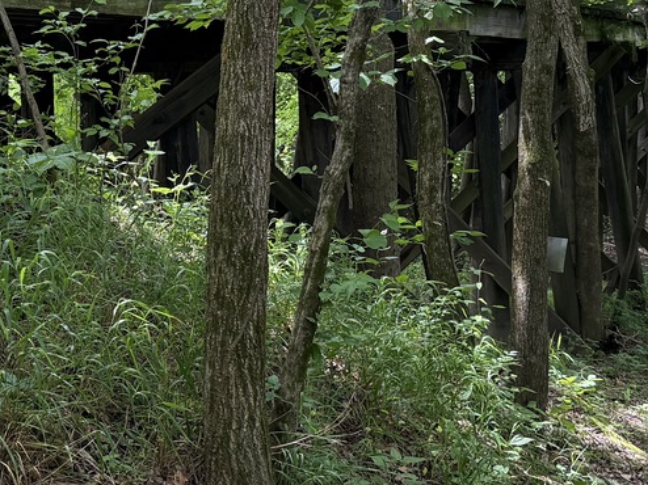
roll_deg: +0.6
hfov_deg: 27.4
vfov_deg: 20.8
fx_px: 1310
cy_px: 109
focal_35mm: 70
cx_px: 156
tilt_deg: -0.9
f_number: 1.78
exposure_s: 1/212
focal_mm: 6.76
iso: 200
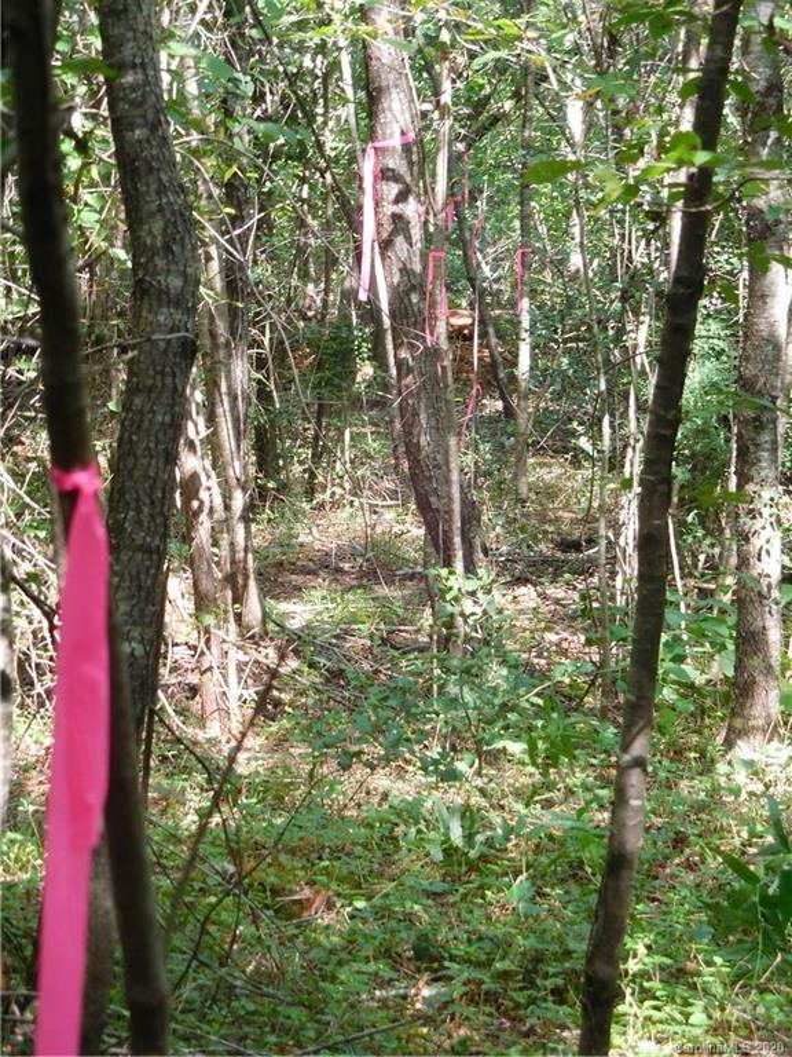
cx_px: 396
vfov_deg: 15.8
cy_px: 528
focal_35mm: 125
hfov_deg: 11.9
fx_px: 3813
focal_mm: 22.3
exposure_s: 1/30
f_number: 5
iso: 320
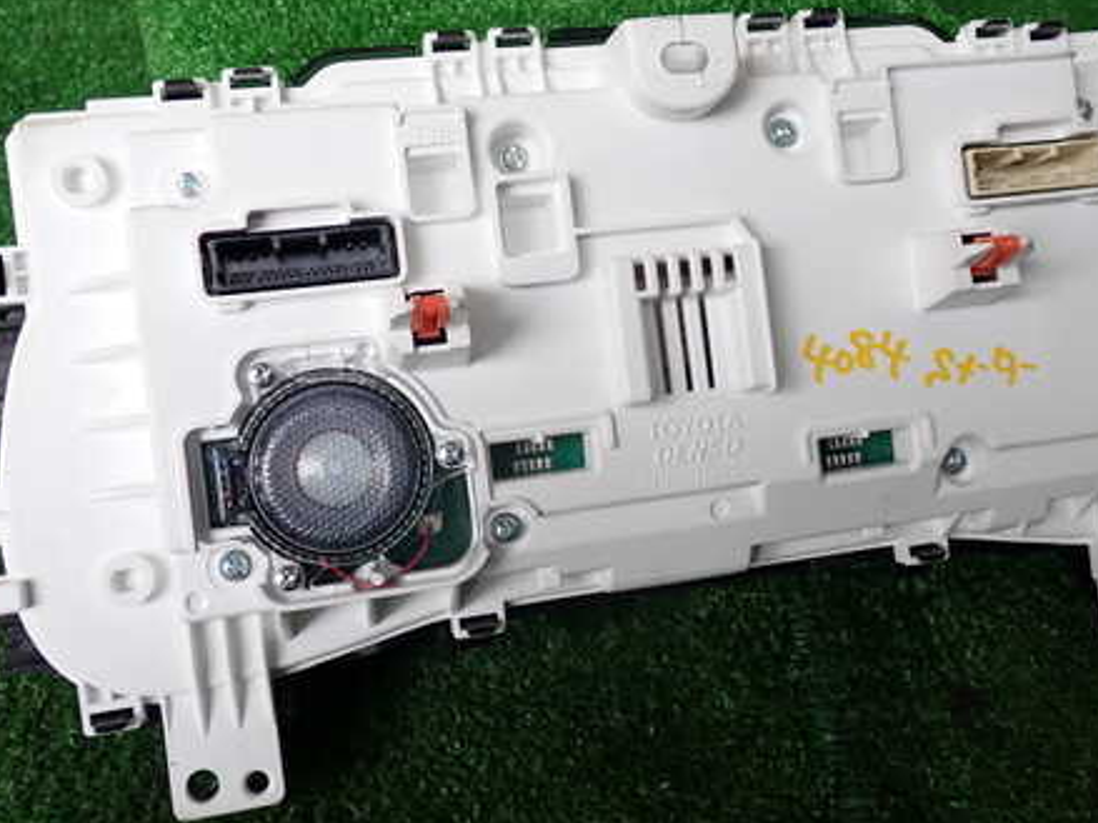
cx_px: 640
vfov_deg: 35.1
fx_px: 1300
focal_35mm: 41
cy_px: 370
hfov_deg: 45.6
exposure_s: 1/200
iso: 100
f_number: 2.3
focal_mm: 5.4
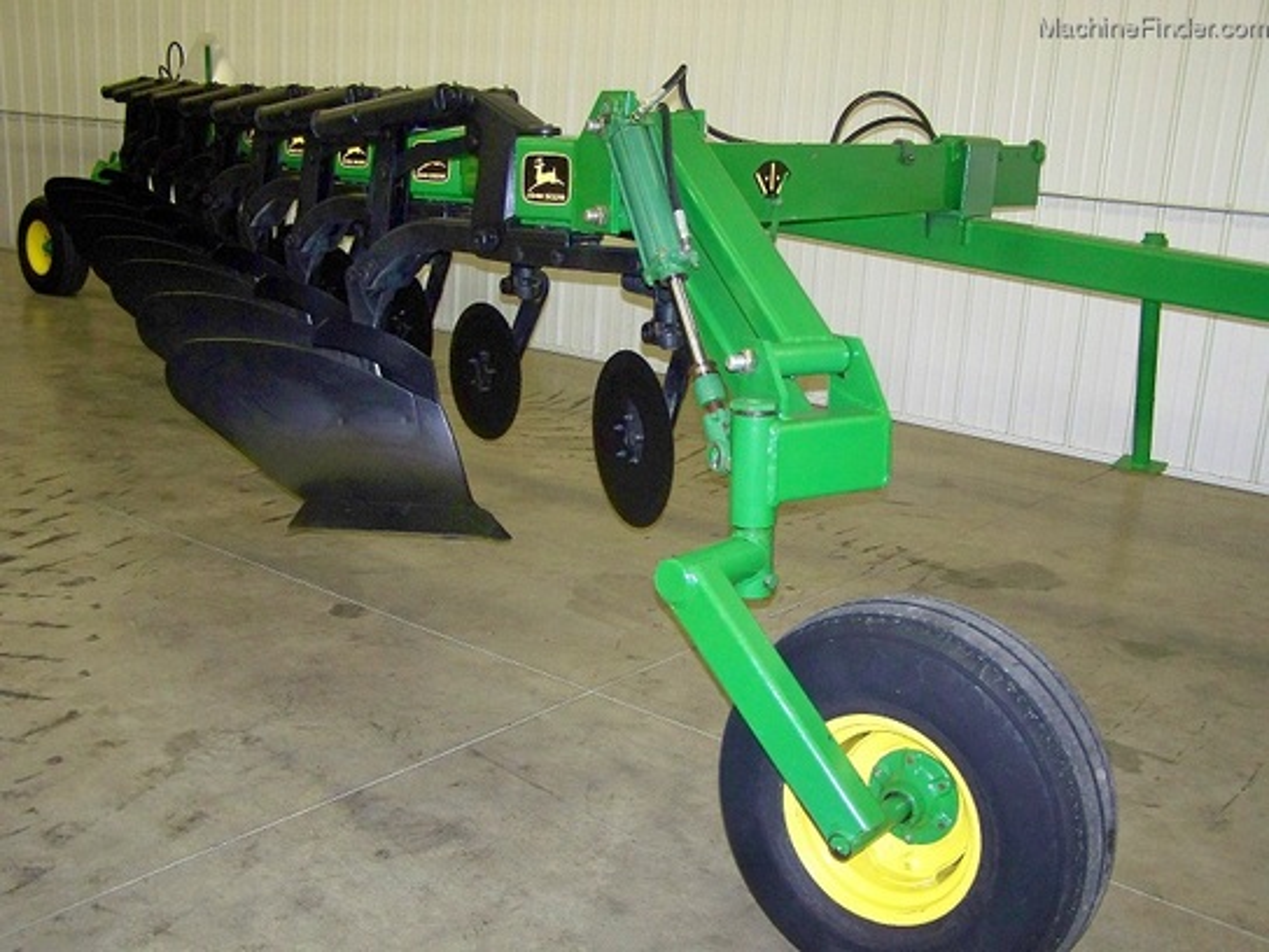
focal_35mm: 38
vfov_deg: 37.7
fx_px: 1393
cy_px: 476
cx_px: 634
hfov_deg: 49.0
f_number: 2.8
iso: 200
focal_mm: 6.3
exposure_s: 1/30
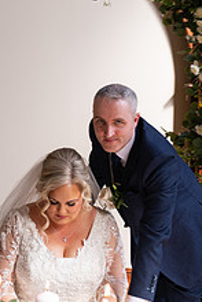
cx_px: 45
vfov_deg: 22.1
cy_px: 133
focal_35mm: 92
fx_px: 773
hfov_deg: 14.8
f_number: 3.5
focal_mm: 45
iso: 500
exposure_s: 1/160
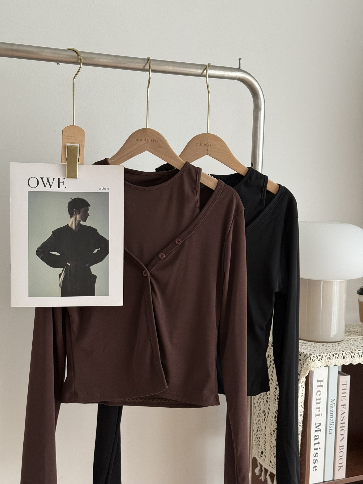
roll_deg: -1.8
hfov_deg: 30.3
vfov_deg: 39.7
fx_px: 671
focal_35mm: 48
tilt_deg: -4.1
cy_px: 242
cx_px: 182
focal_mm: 6.76
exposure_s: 1/60
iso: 160
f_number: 1.78
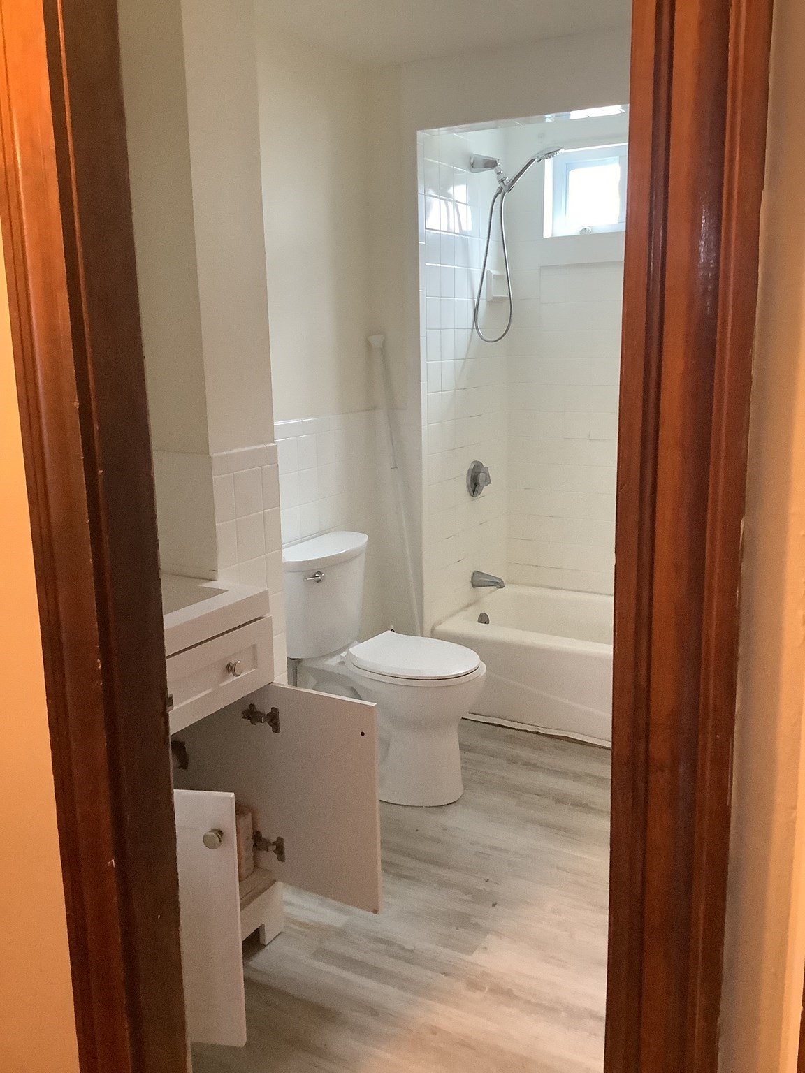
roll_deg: +0.2
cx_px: 402
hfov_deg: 45.4
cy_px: 536
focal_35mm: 31
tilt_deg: -10.8
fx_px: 961
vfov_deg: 58.4
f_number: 2.4
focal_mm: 3.3
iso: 400
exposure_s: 1/60
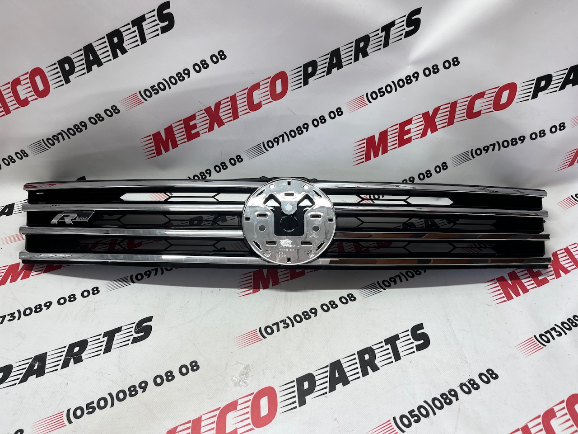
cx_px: 289
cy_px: 217
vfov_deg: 53.1
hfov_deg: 67.3
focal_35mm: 26
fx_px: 434
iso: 32
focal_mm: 5.1
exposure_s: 1/128
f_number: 1.6
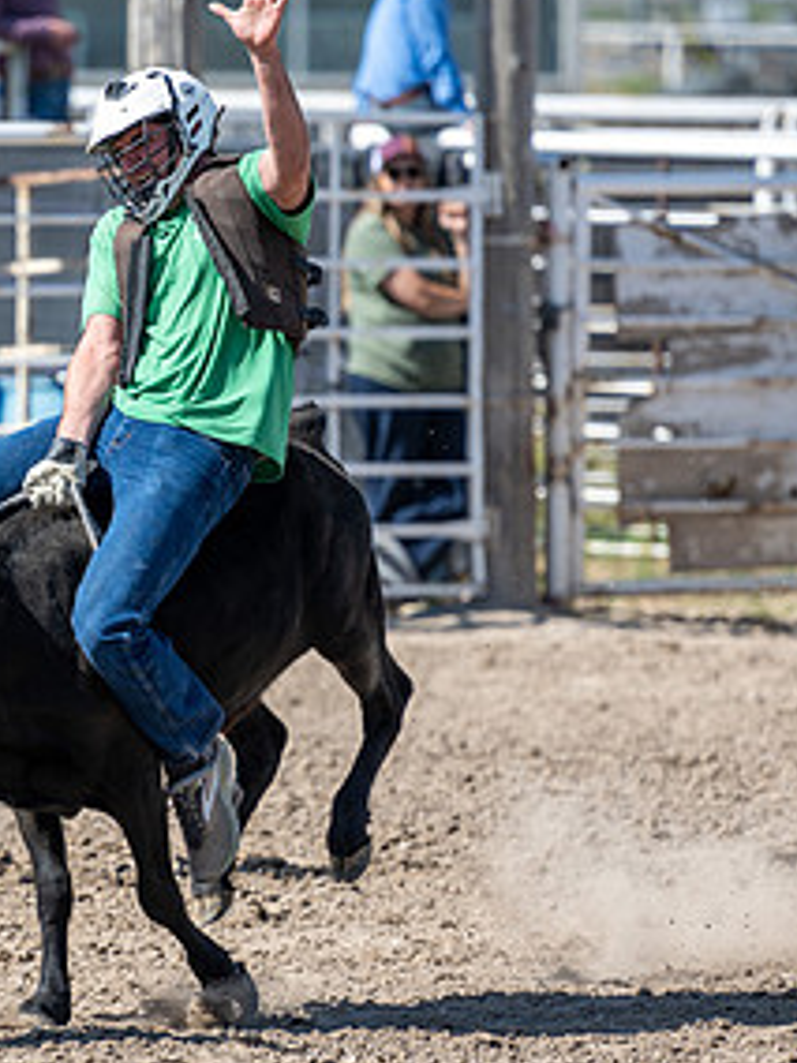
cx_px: 3
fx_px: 14091
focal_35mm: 459
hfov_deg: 3.2
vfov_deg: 4.3
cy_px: 510
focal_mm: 200
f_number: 2.8
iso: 40
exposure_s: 1/800
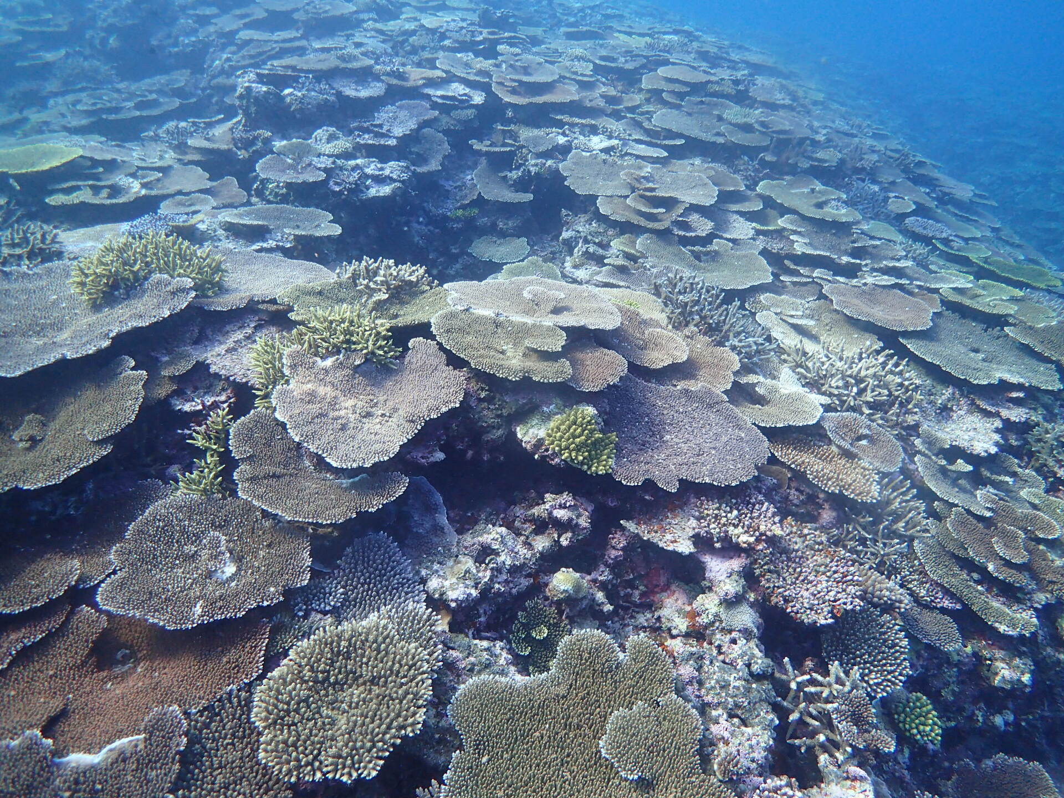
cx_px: 532
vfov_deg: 54.9
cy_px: 399
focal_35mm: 25
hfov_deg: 69.4
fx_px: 768
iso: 200
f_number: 2
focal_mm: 4.5
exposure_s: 1/320
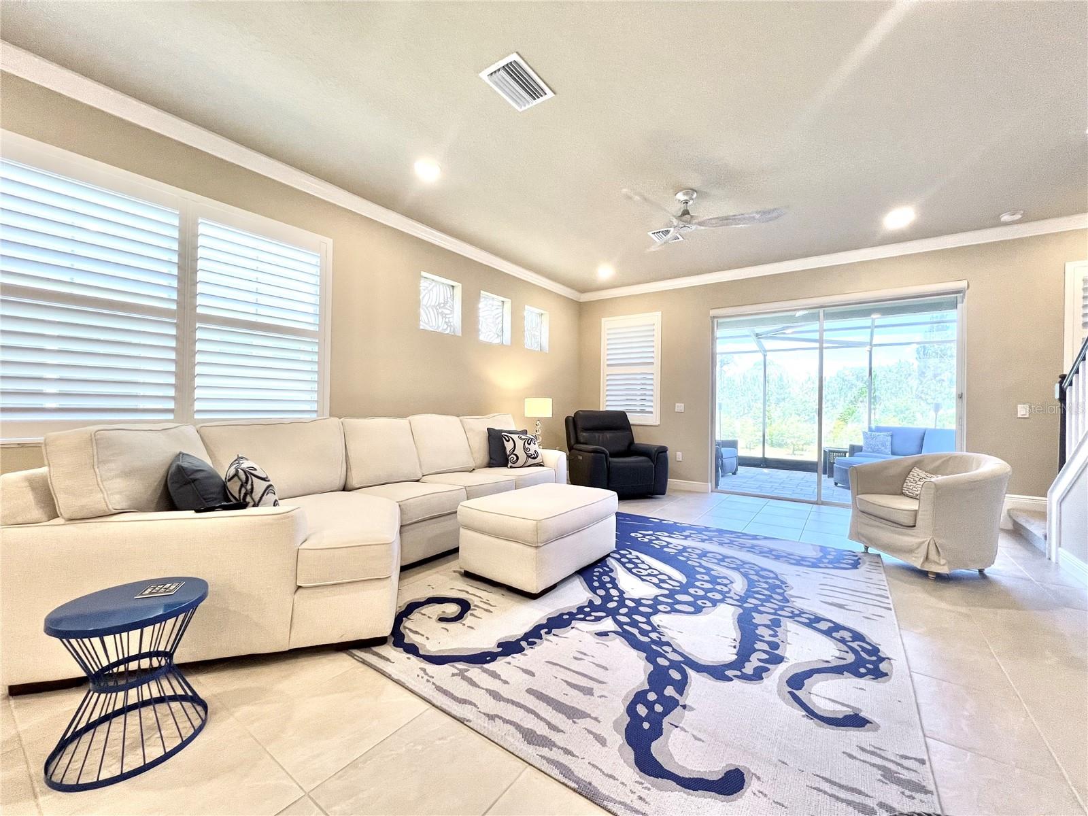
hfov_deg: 106.2
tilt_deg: -1.4
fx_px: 409
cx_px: 544
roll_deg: -0.9
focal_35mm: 13
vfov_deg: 89.9
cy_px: 408
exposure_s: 1/120
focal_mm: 1.57
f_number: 1.8
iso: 125
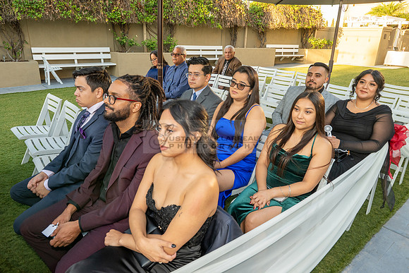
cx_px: 204
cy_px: 136
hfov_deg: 73.7
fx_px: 273
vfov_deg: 53.2
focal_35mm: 24
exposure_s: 1/200
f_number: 6.3
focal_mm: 24
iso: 500
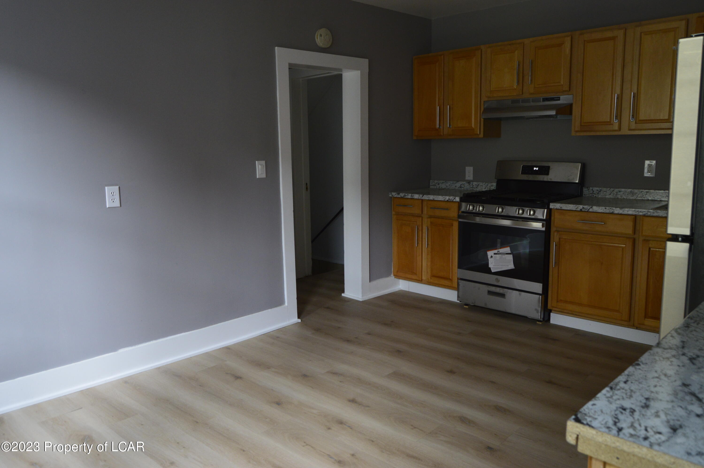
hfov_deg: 67.4
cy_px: 234
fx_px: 527
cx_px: 352
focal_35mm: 27
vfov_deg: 47.8
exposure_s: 1/60
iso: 800
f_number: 5.6
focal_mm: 18
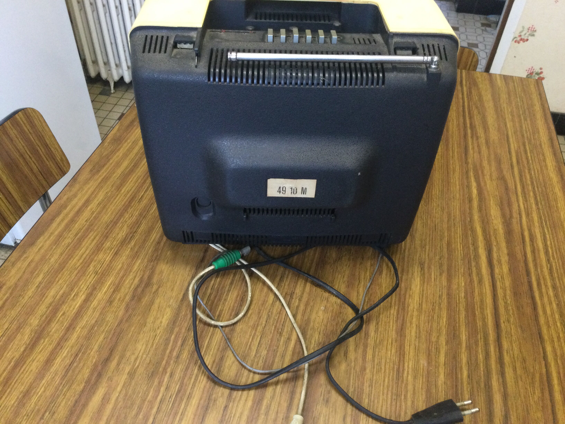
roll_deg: -4.8
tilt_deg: -43.9
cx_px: 282
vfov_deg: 45.4
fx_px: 506
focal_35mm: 31
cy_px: 212
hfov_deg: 58.4
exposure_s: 1/20
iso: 200
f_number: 2.4
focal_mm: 3.3
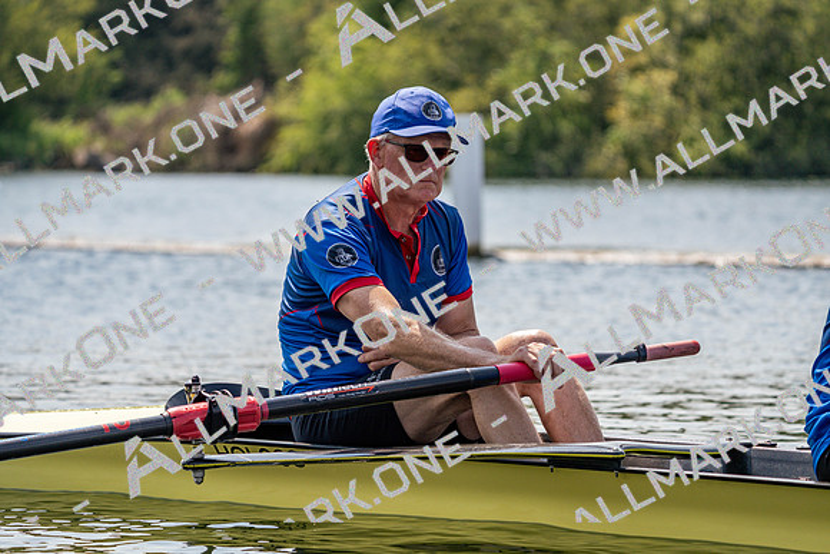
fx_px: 4612
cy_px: 277
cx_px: 415
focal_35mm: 200
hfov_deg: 10.3
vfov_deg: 6.9
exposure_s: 1/1600
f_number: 5.6
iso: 200
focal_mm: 200
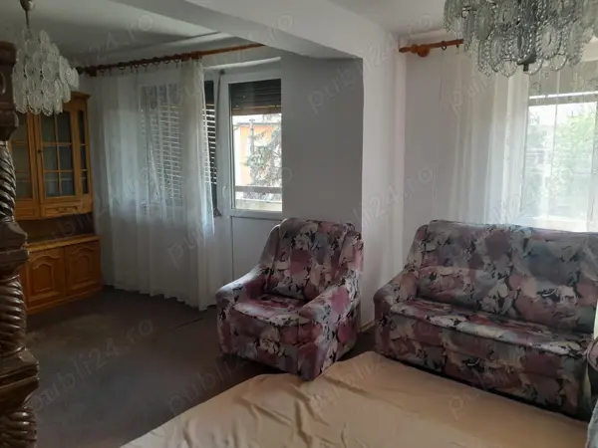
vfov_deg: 54.9
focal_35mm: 25
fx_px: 432
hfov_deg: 69.4
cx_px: 299
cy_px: 224
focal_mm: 4.6
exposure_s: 1/50
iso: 64
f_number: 2
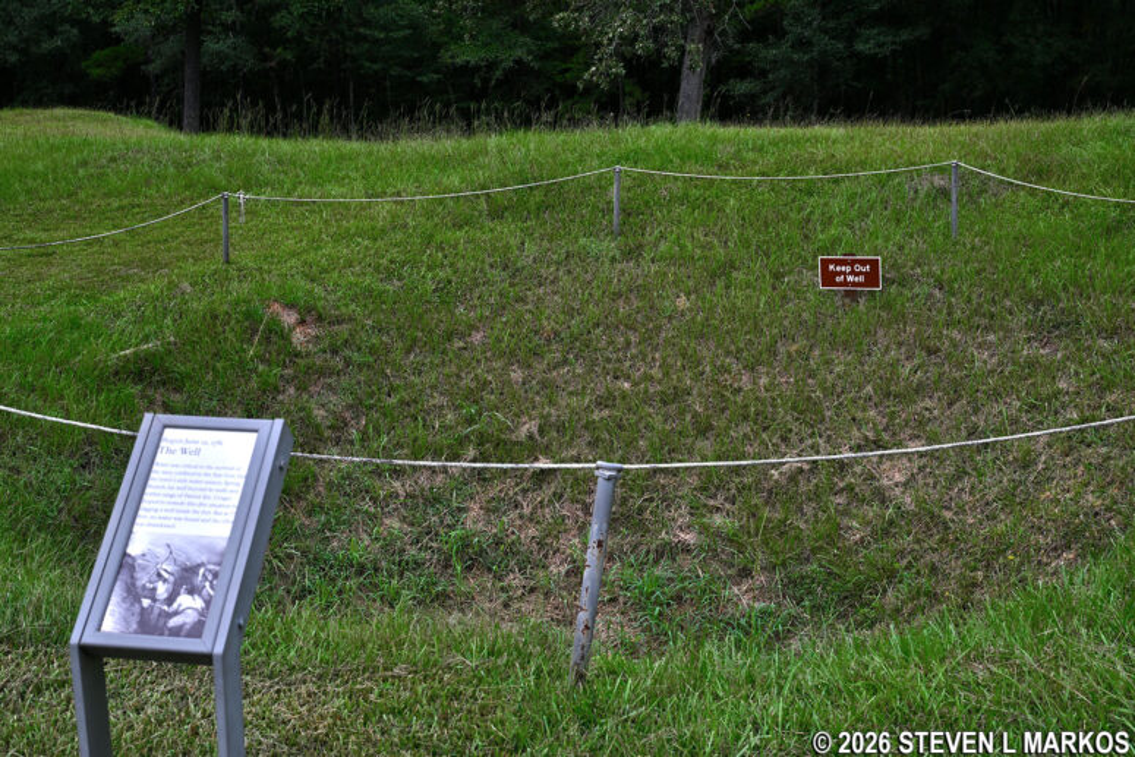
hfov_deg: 49.5
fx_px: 1230
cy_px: 378
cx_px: 568
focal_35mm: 39
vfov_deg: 34.2
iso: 140
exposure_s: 1/60
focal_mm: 39
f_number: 11
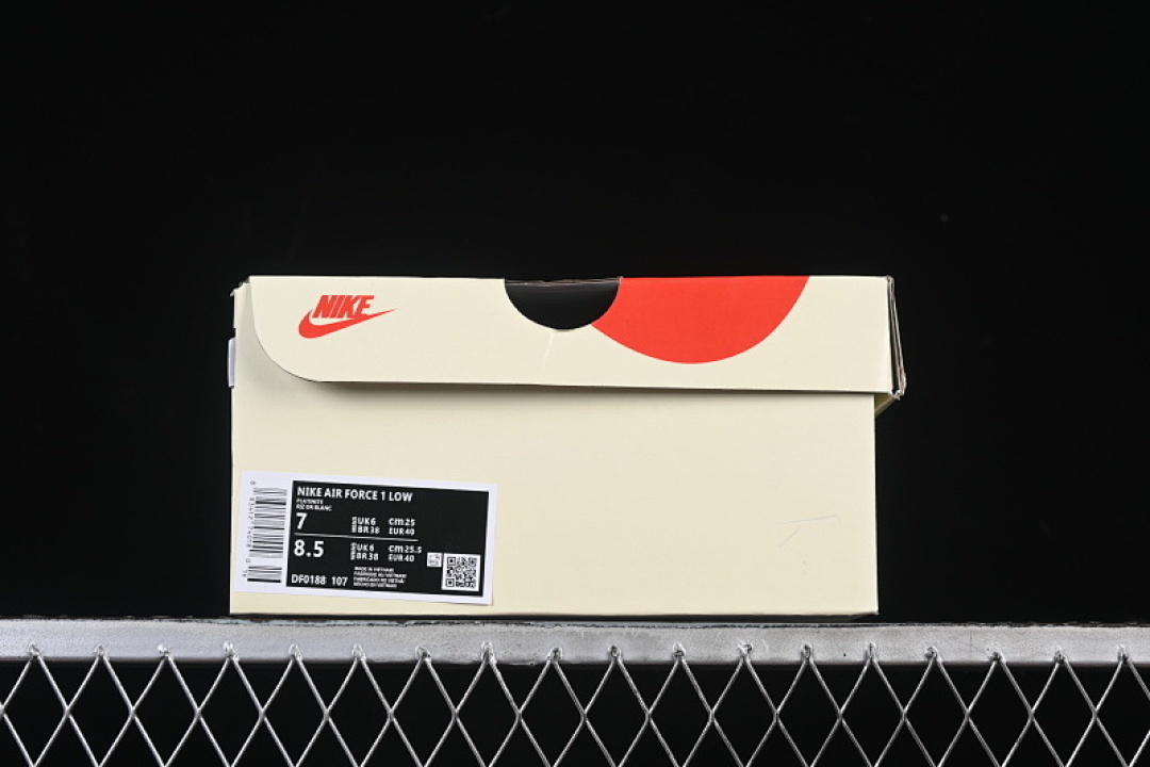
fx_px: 2396
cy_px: 384
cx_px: 575
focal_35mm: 75
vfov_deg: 18.2
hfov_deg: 27.0
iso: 160
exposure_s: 1/80
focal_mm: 50
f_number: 8
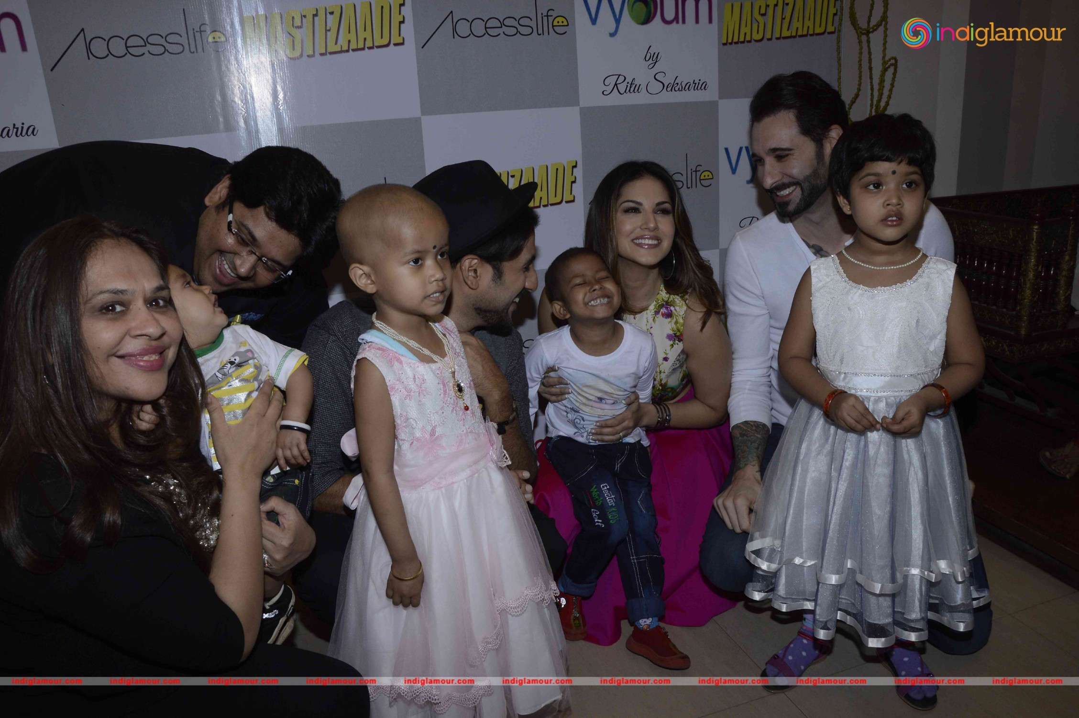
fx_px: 809
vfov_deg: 47.8
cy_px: 359
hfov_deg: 67.4
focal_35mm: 27
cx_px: 540
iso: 400
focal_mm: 18
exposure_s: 1/200
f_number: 10
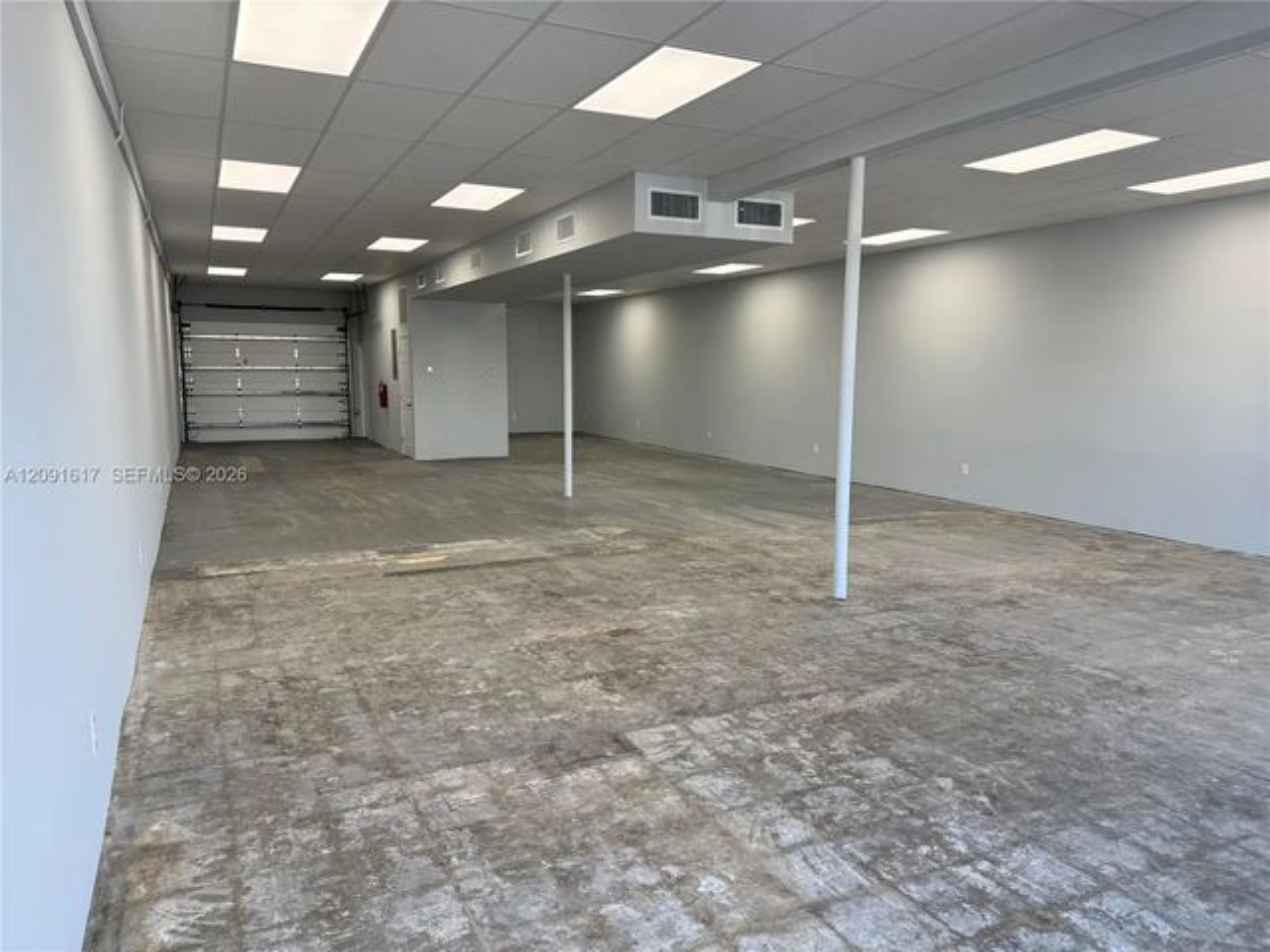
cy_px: 476
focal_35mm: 24
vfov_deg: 56.8
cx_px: 635
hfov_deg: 71.6
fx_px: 881
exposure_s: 1/242
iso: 100
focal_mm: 6.76
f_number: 1.78
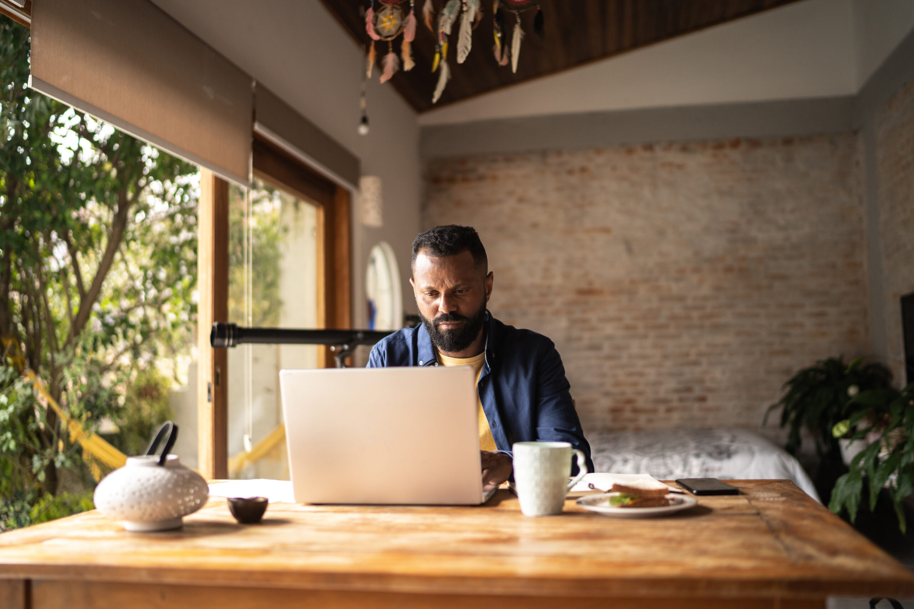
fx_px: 889
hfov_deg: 54.4
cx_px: 457
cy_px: 304
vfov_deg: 37.9
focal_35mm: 35
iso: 200
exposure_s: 1/1600
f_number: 1.4
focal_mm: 35
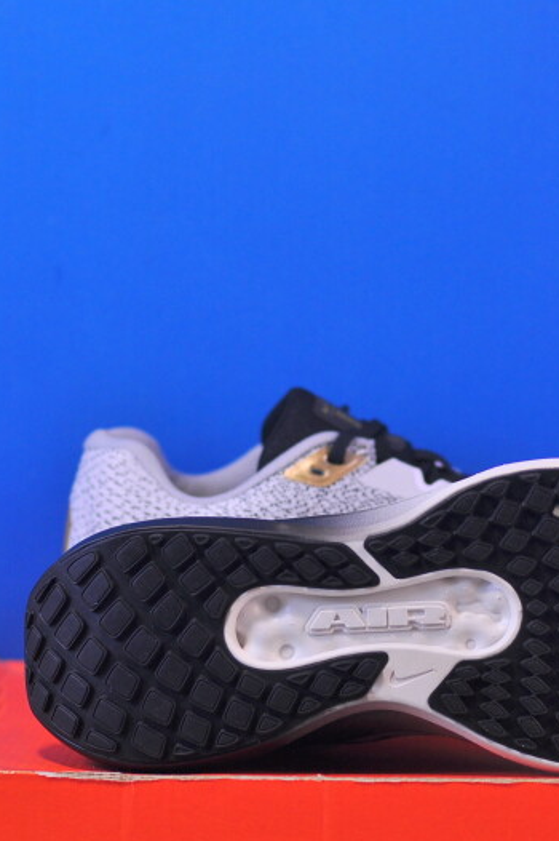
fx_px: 2659
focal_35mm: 114
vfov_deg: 18.0
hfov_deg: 12.0
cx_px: 401
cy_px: 423
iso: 250
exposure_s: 1/320
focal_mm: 50
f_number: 2.8
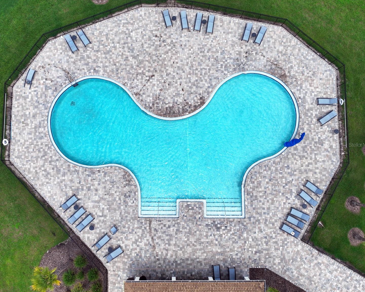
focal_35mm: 26
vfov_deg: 54.9
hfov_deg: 66.0
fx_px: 281
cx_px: 170
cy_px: 145
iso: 100
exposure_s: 1/400
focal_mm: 12.29
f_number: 3.2
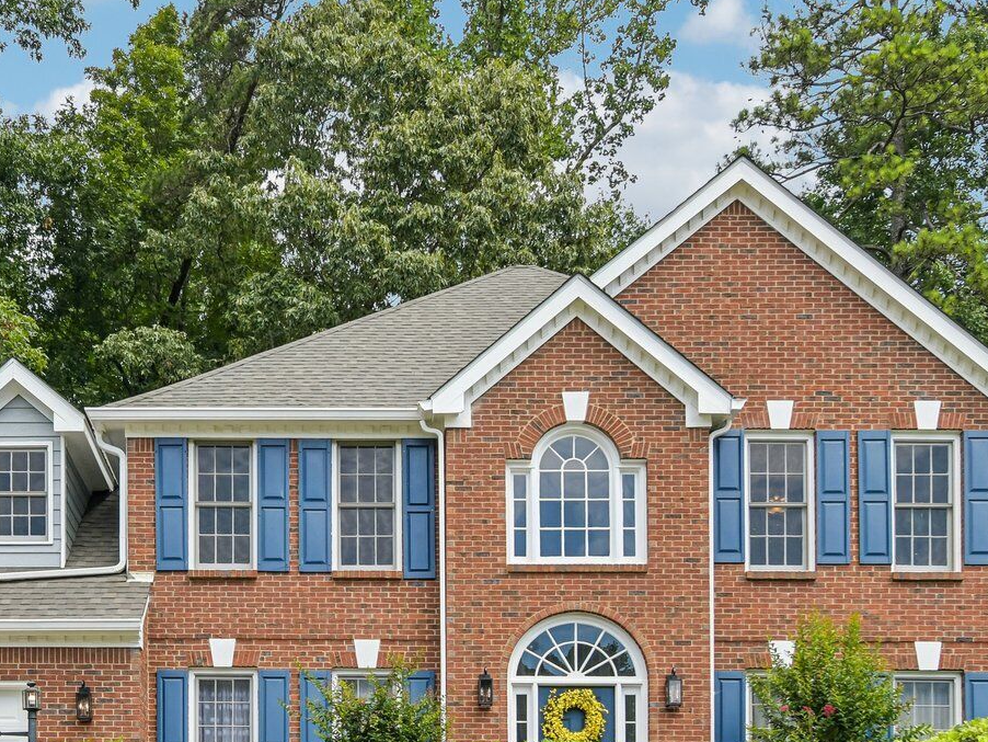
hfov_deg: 39.1
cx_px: 312
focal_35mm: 48
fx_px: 1370
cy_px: 602
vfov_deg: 29.5
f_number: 8
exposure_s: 1/800
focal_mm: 22
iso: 400
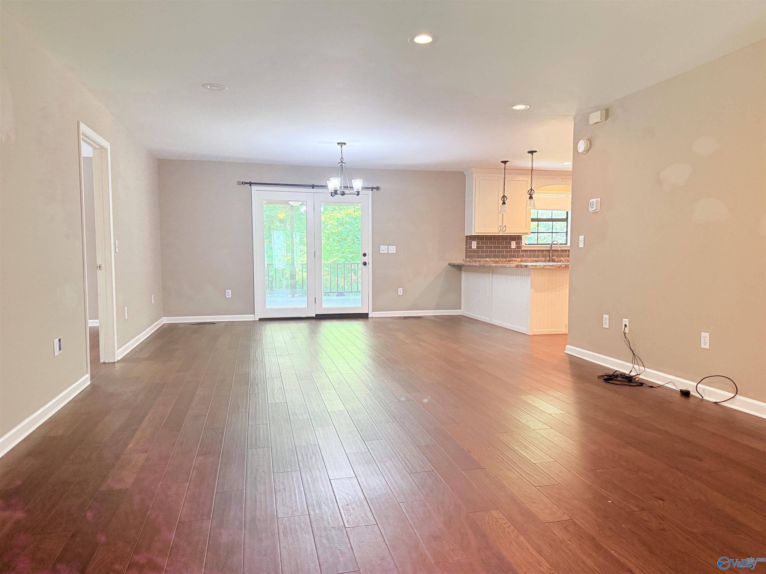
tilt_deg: -4.4
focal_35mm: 24
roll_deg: -0.2
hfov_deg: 71.6
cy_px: 287
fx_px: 531
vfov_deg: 56.8
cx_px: 383
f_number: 1.78
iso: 400
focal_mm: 6.76
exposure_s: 1/120
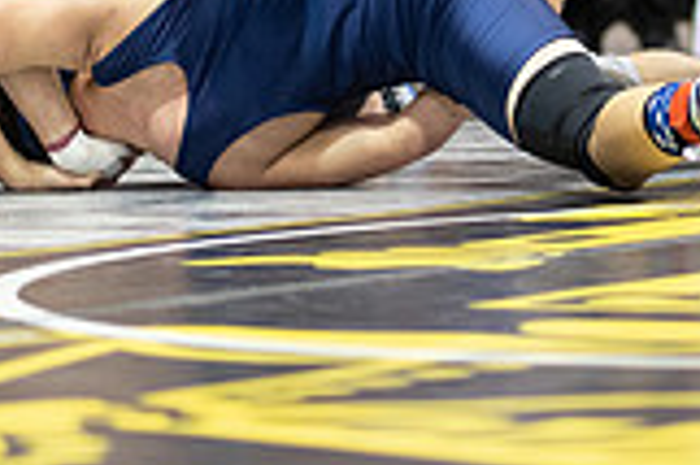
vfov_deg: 4.5
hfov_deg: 6.7
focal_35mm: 307
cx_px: 652
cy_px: -120
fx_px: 5963
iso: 3200
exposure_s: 1/500
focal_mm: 85
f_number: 1.8
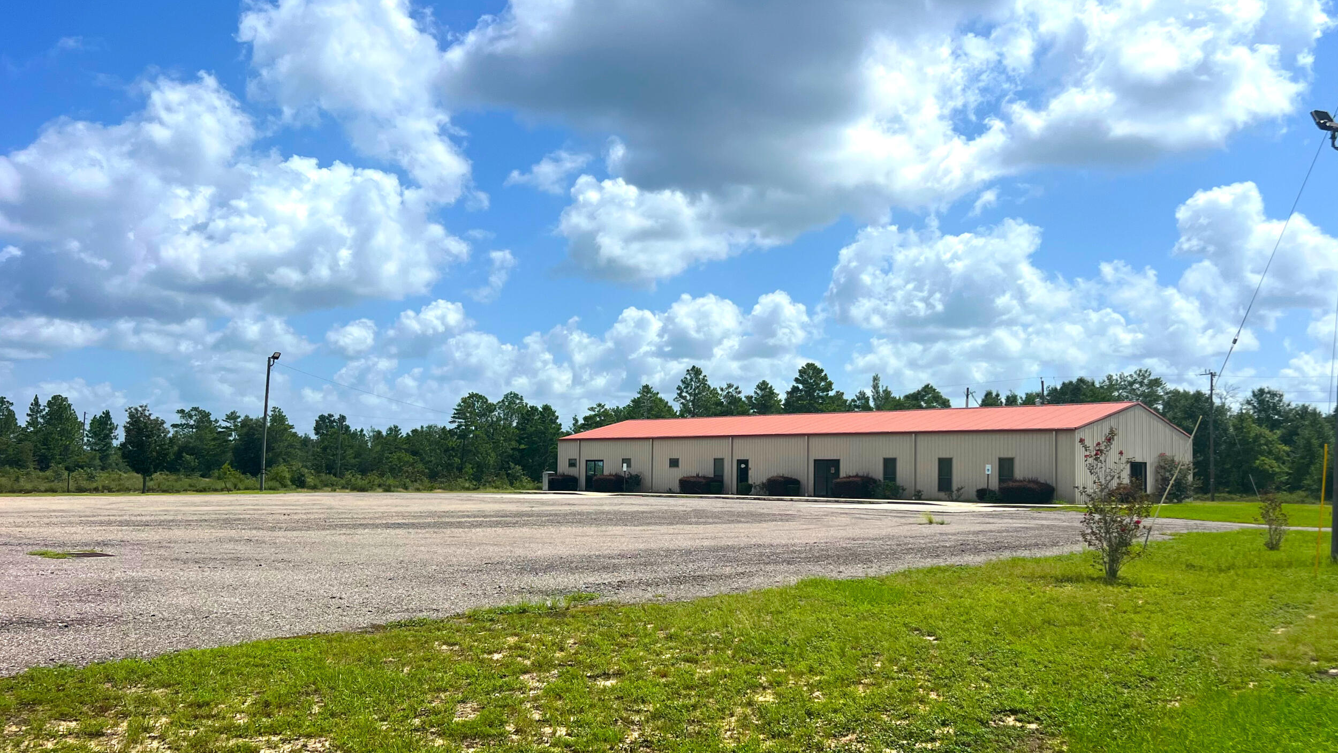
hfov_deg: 58.0
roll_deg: +0.0
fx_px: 1206
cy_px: 421
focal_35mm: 34
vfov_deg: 34.6
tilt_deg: +2.7
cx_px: 722
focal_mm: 5.7
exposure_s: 1/8000
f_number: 1.5
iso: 50
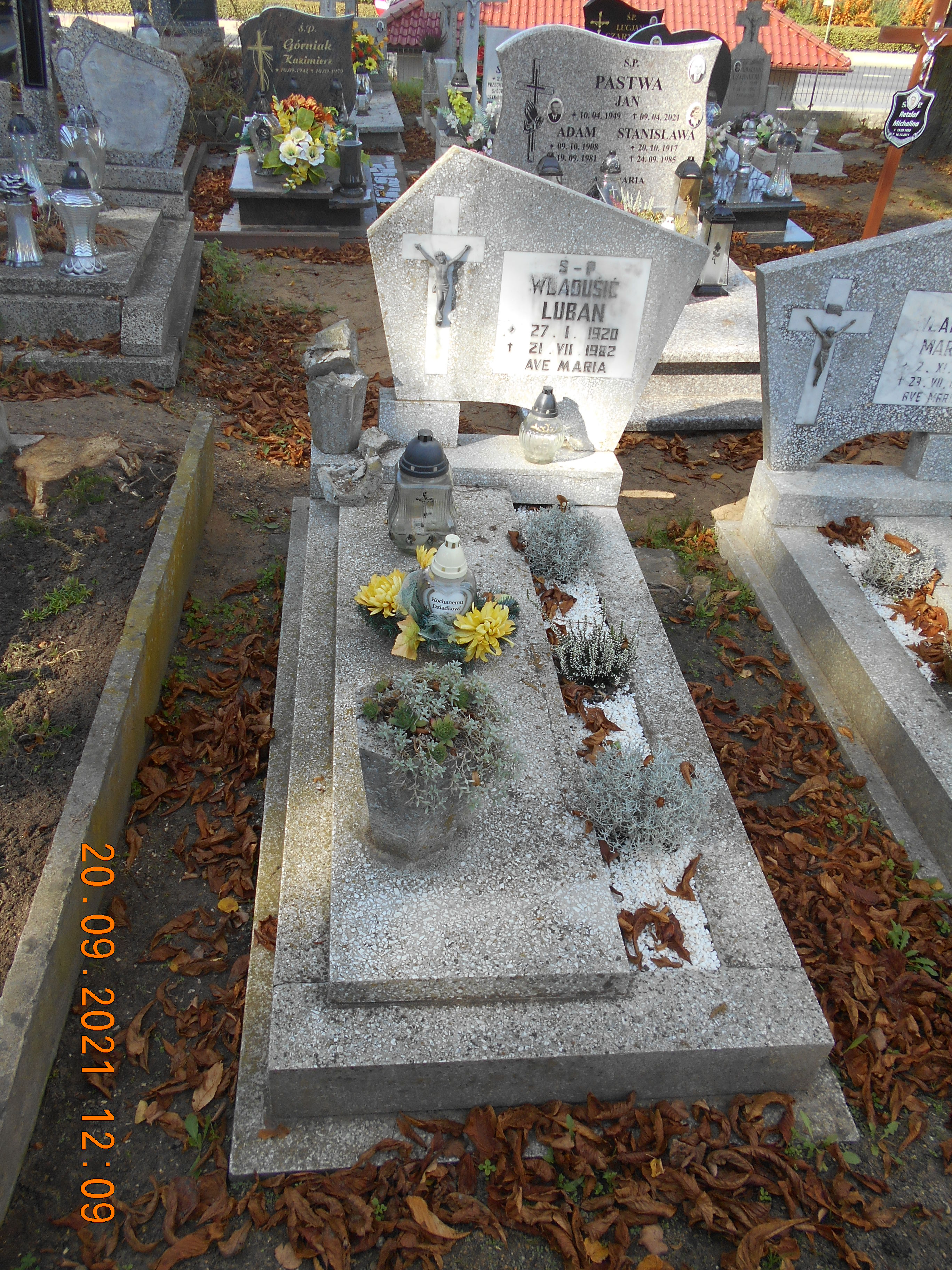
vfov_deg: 67.3
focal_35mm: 26
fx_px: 953
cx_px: 476
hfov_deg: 53.1
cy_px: 635
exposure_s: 1/250
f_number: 3.2
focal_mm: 4.6
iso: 80
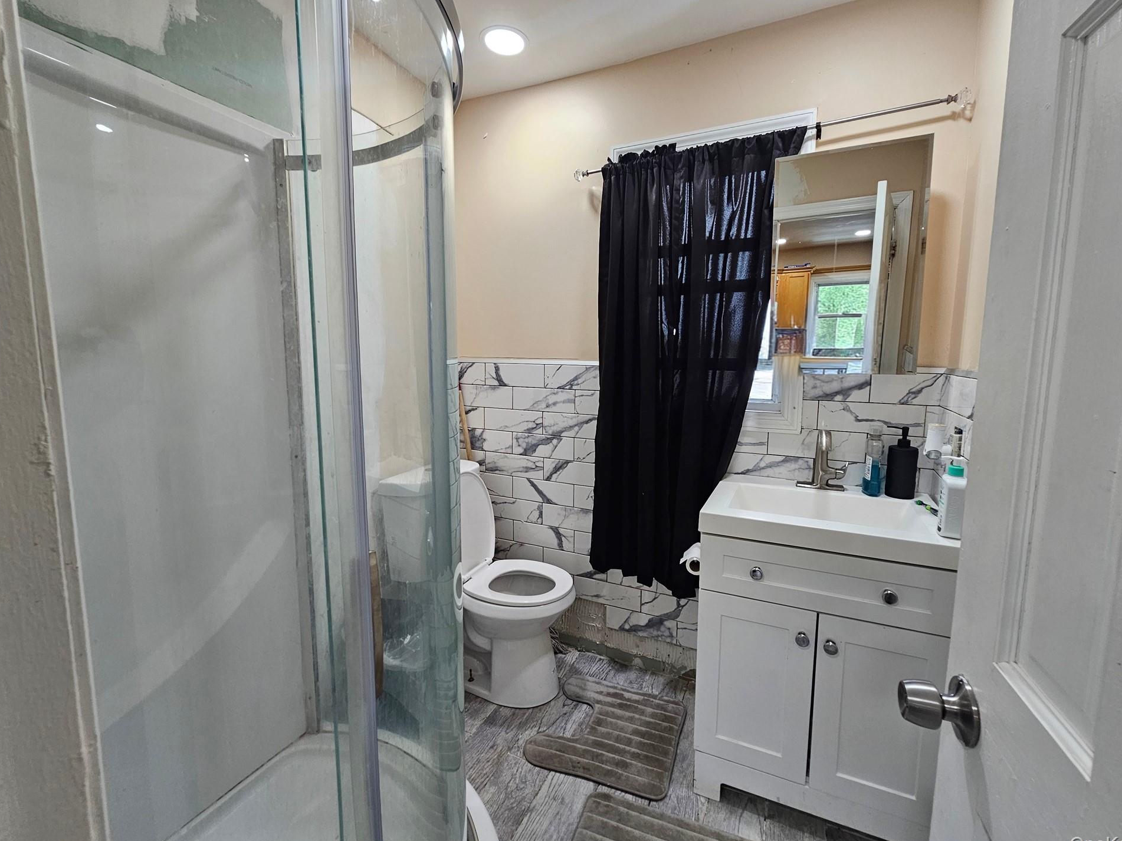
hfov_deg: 102.0
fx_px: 454
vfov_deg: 85.6
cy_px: 405
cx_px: 586
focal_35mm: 14
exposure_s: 1/60
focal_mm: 2.2
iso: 100
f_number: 2.2
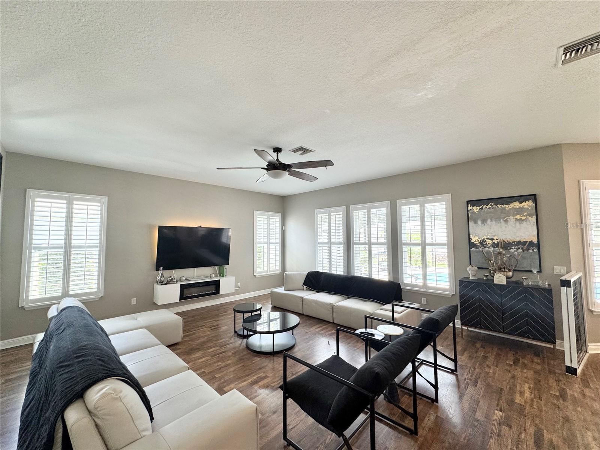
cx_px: 300
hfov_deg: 102.1
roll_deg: +0.0
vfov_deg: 85.7
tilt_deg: +3.3
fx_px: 243
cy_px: 225
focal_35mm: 14
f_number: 2.2
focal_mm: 2.22
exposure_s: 1/120
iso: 160
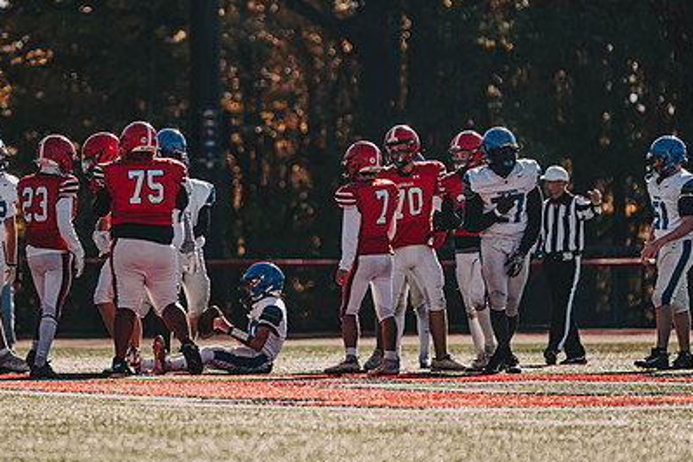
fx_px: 5601
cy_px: 211
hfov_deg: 7.1
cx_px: 243
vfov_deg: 4.7
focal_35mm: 291
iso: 250
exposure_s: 1/2500
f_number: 3.2
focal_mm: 200
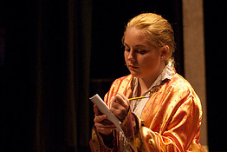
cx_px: 208
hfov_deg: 7.7
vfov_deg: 5.2
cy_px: 141
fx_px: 1678
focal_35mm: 266
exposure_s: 1/160
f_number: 2.8
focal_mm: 80
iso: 1000
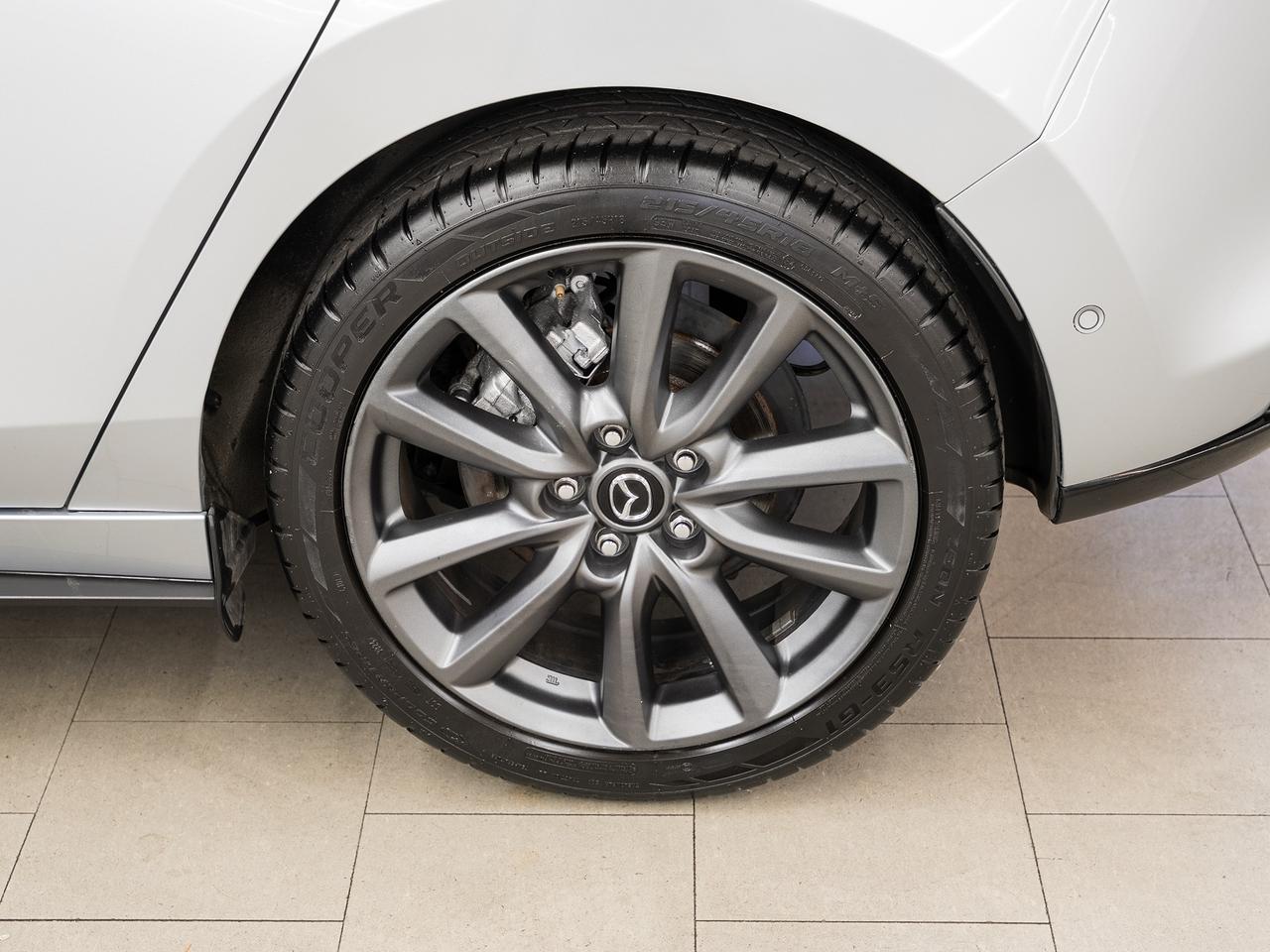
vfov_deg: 23.3
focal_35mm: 63
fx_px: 2307
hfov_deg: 30.8
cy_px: 510
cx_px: 636
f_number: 5.6
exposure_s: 1/3
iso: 100
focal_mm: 52.5
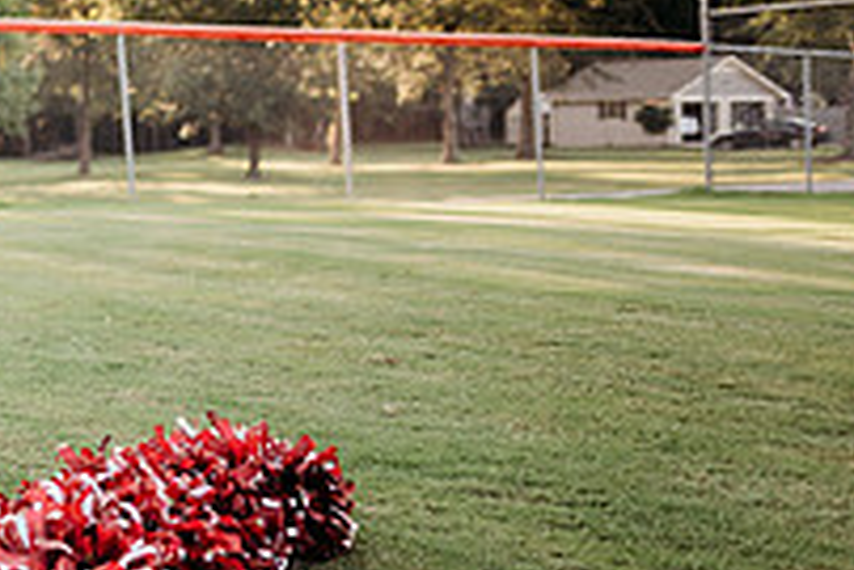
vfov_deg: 19.5
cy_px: 99
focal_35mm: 69
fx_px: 1638
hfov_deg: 24.2
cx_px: -359
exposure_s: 1/500
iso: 125
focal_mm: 24
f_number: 2
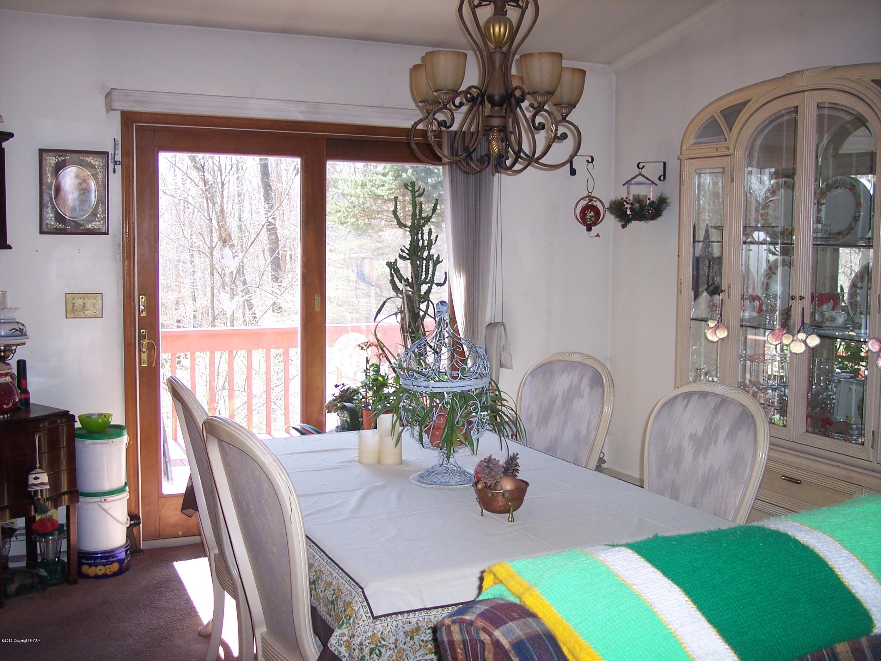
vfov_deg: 36.8
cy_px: 330
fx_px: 993
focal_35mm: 39
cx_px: 440
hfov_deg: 47.9
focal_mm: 8
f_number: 2.8
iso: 100
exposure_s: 1/60
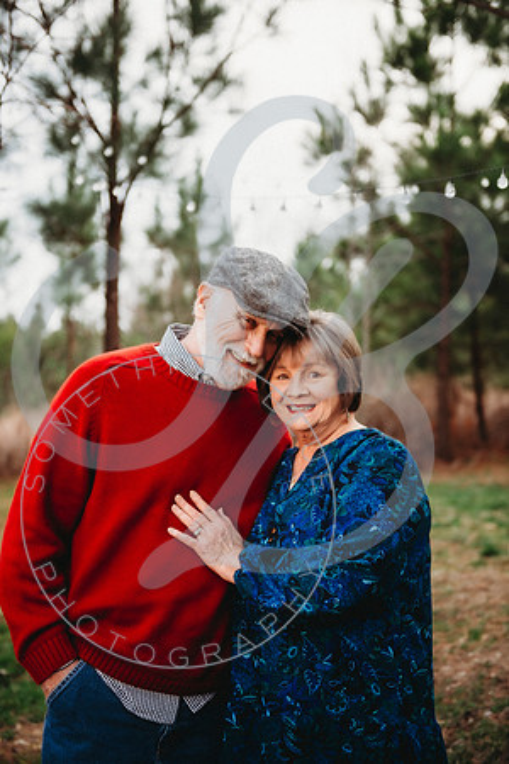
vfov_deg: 36.2
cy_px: 382
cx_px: 254
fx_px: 1166
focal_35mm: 55
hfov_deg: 24.6
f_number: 2.8
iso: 400
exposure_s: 1/250
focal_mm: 55
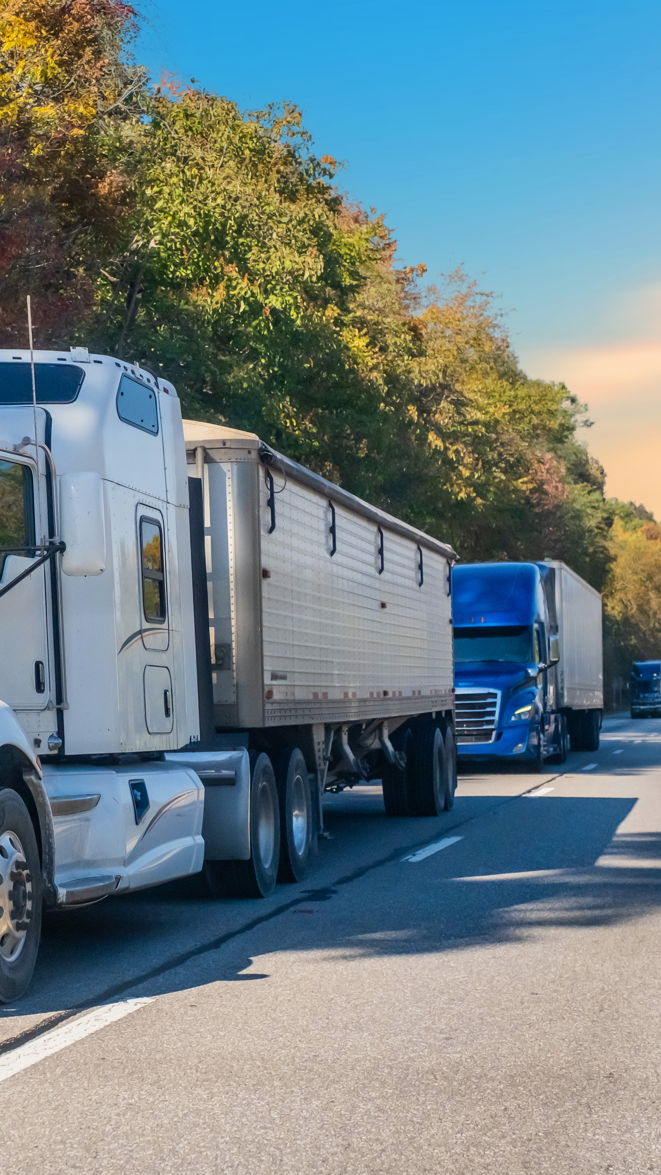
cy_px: 581
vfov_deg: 30.2
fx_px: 2181
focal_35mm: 70
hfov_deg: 17.0
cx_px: 63
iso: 640
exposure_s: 1/1600
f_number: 4
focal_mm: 29.2
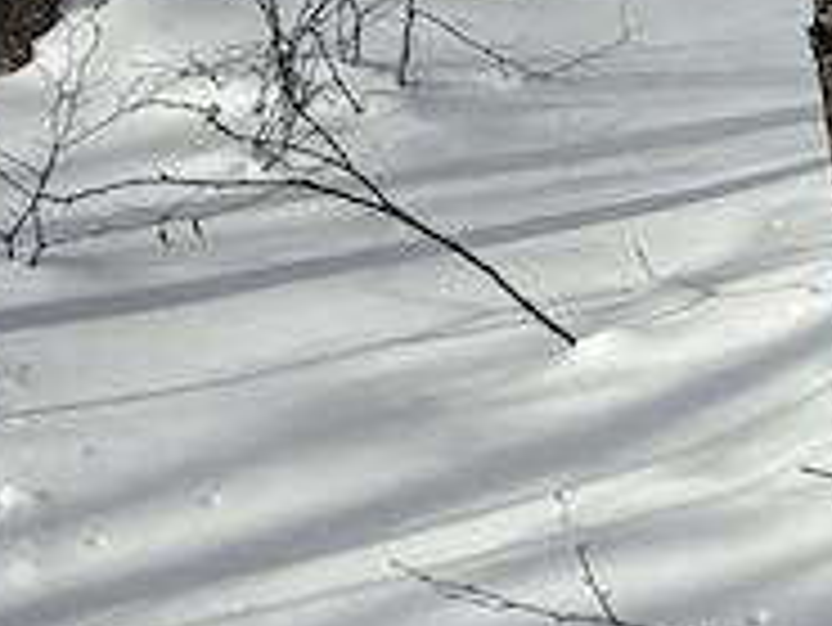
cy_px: -212
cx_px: 1588
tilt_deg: +1.3
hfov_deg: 16.3
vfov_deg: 14.5
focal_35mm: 97
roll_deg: +4.0
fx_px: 2333
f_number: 2.2
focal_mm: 2.22
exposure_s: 1/2320
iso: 50
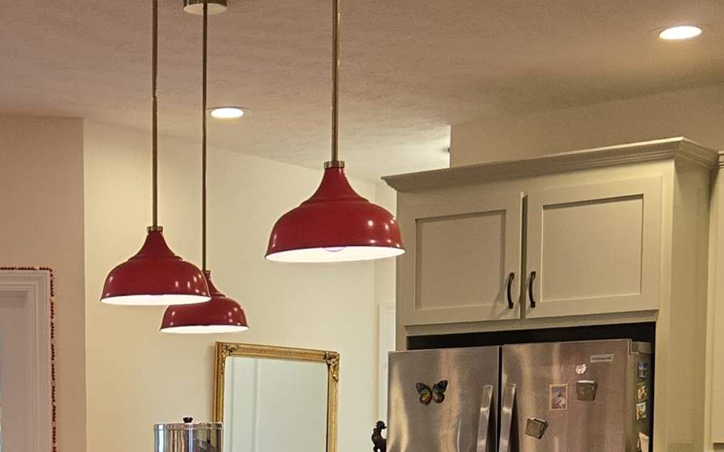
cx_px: 97
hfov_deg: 24.1
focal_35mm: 84
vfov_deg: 14.8
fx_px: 1657
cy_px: 601
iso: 125
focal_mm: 5.4
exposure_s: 1/120
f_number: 1.8
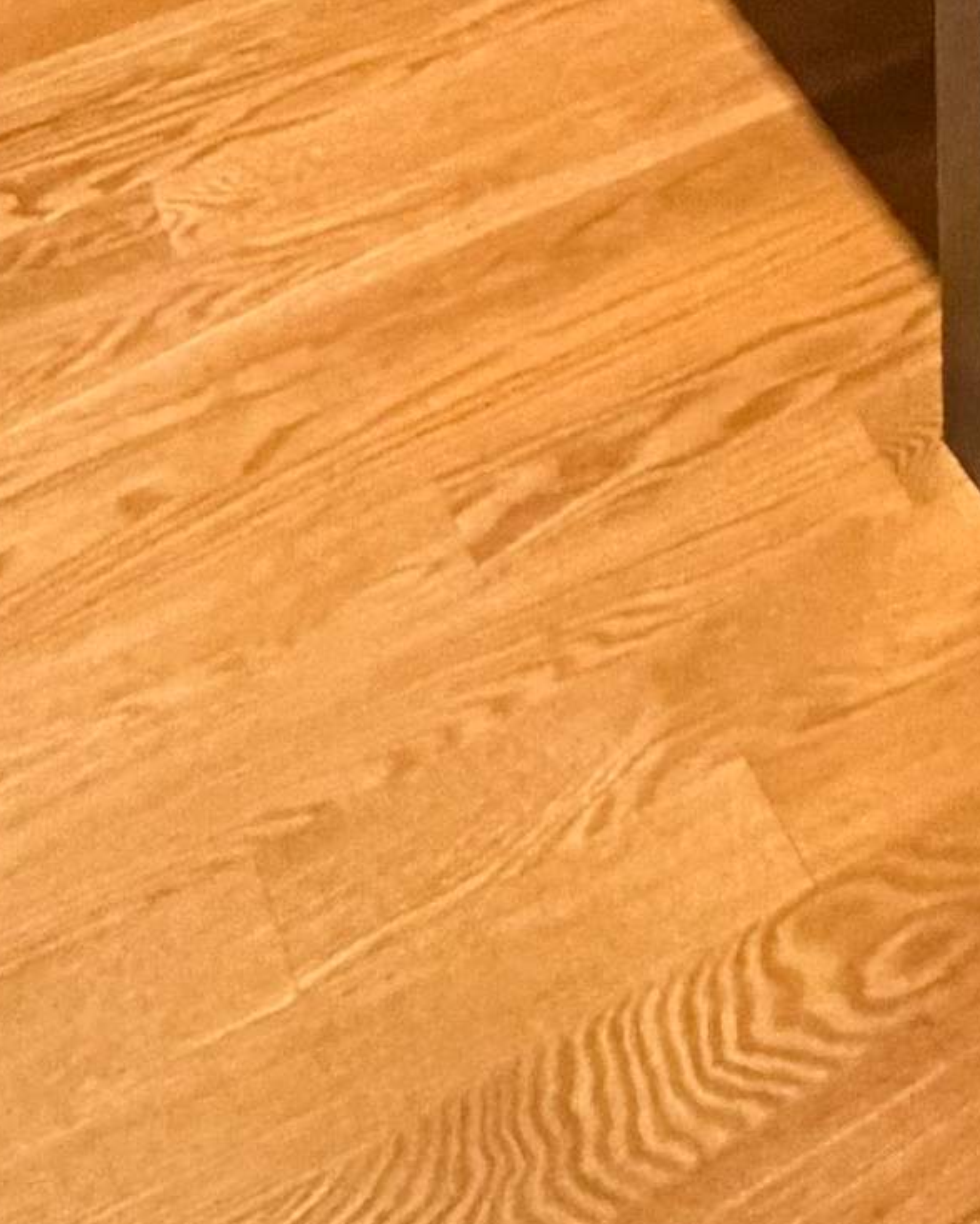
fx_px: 2719
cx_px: 1030
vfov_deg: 14.9
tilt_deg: -0.9
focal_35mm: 75
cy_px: -1735
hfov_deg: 19.7
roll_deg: -0.1
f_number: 2.2
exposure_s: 1/60
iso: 1000
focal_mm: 2.22
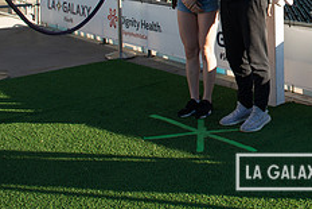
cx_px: 331
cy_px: -30
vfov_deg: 21.3
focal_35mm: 60
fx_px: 520
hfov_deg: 30.4
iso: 200
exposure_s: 1/640
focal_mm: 24
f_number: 4.5
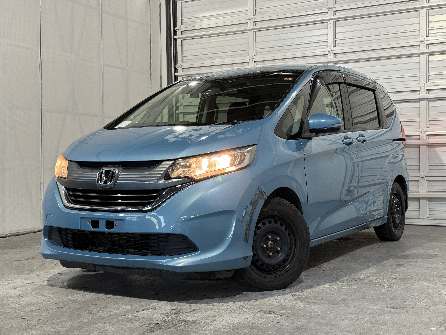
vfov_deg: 30.3
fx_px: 618
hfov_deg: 39.7
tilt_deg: -0.3
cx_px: 223
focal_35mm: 48
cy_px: 168
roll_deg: +0.0
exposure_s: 1/60
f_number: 1.78
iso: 125
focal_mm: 6.76
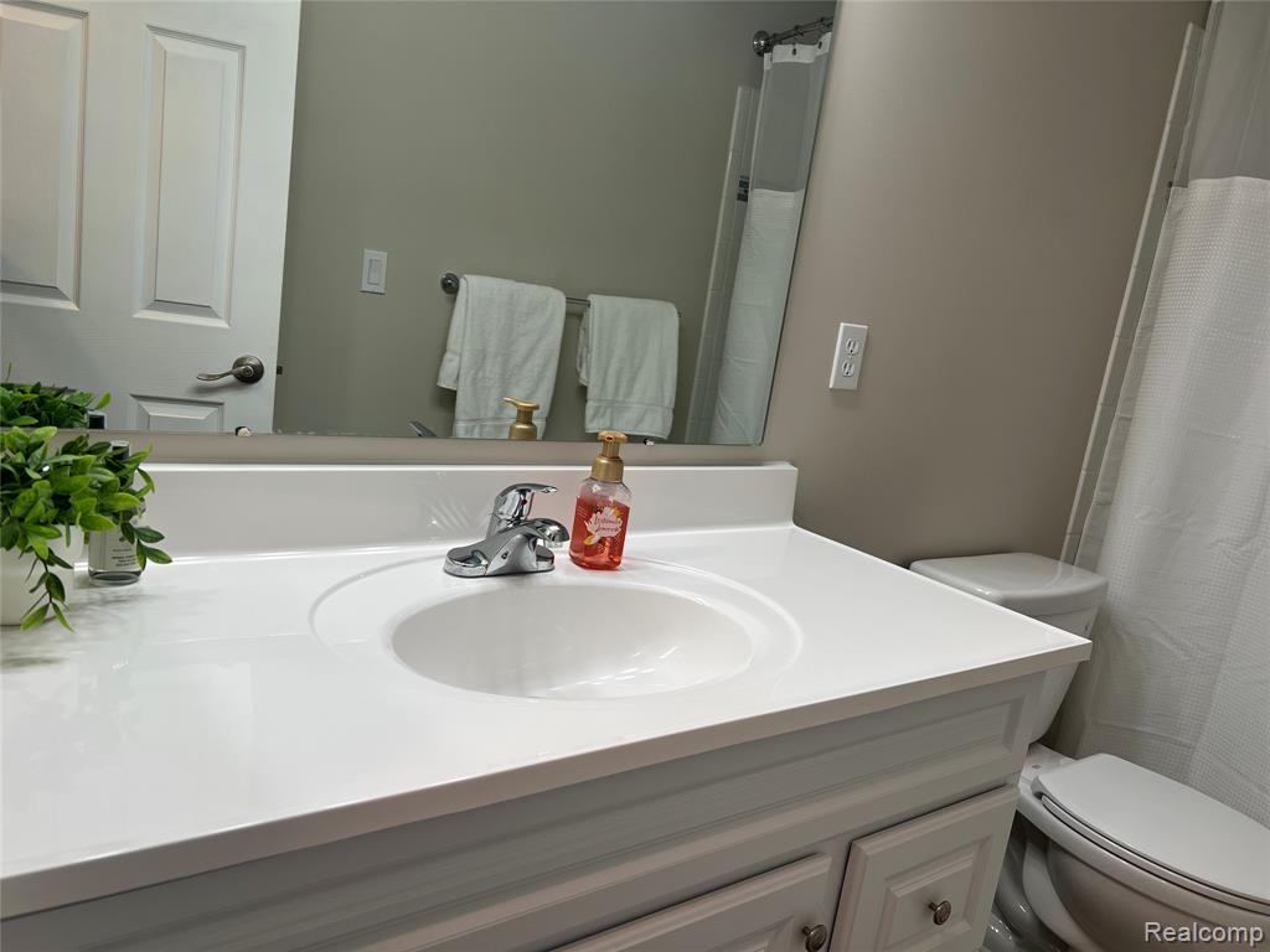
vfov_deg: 53.1
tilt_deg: -11.7
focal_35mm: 26
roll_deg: -7.9
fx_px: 954
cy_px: 476
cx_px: 635
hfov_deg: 67.3
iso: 32
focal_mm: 5.7
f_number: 1.5
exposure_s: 1/120
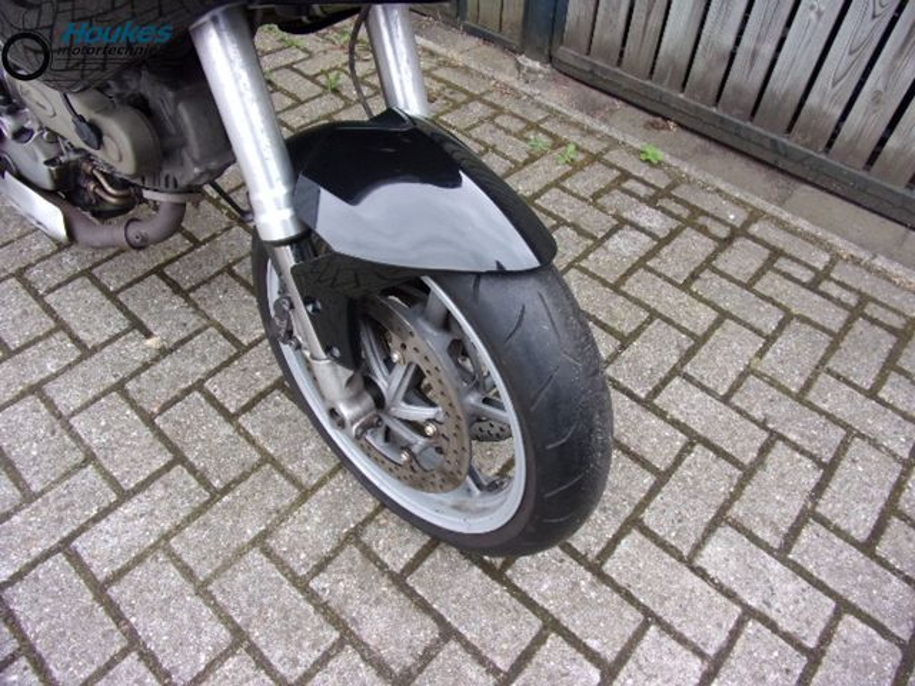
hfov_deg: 71.6
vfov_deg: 56.8
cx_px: 458
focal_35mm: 24
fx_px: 634
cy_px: 343
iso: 109
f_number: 3.3
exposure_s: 1/34
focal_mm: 4.3
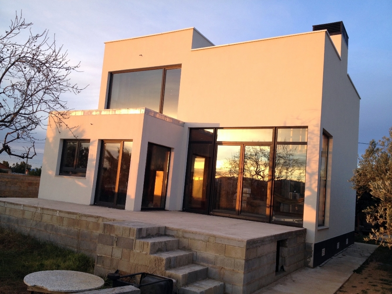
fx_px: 396
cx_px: 196
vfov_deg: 40.7
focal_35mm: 35
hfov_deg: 52.6
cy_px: 147
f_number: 2.4
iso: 64
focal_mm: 4.28
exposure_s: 1/120
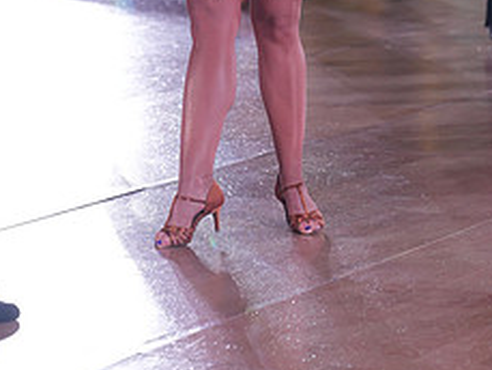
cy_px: -166
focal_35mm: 217
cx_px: 130
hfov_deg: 9.1
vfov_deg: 6.8
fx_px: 3086
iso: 1000
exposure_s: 1/400
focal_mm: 89
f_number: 3.5
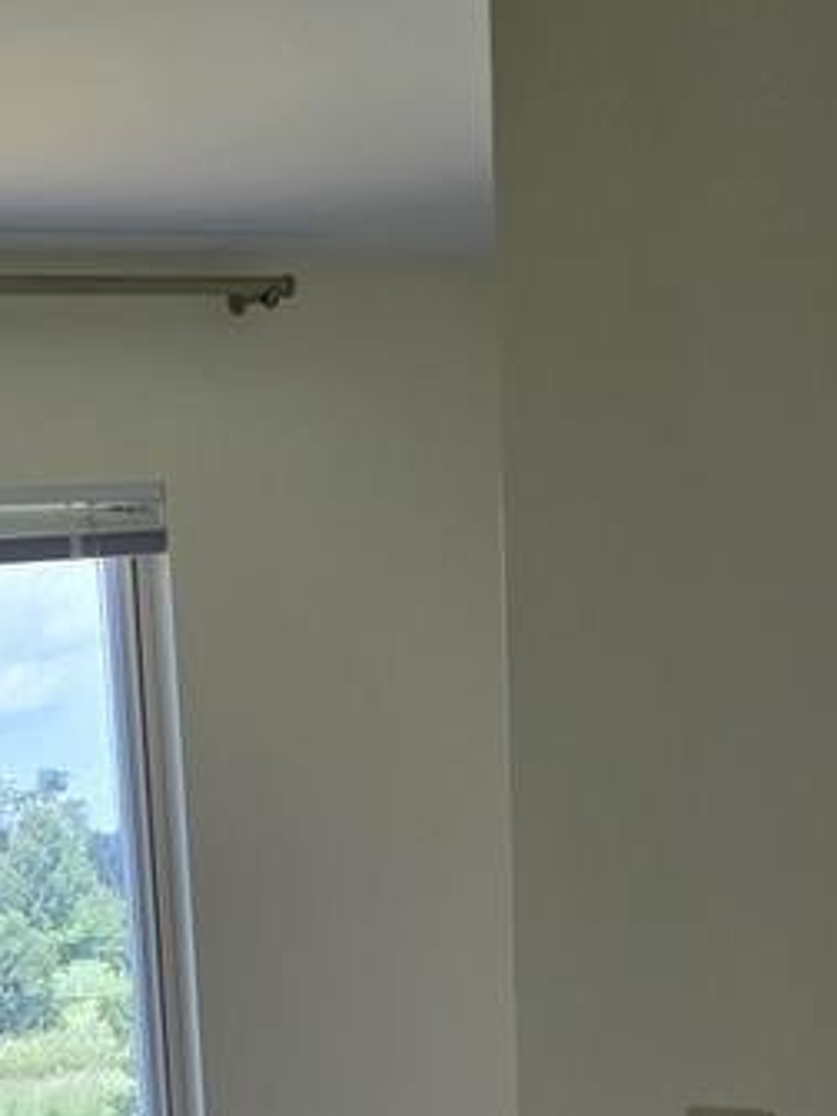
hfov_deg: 19.4
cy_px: 1548
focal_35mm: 74
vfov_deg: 22.7
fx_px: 2386
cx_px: 7
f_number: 1.7
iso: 16
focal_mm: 6.3
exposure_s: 1/120
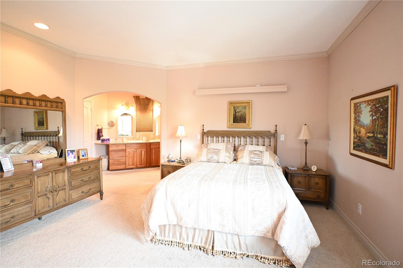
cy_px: 134
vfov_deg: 67.4
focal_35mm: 18
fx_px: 201
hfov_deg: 90.0
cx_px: 202
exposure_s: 1/80
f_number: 3.5
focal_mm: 12
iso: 3200
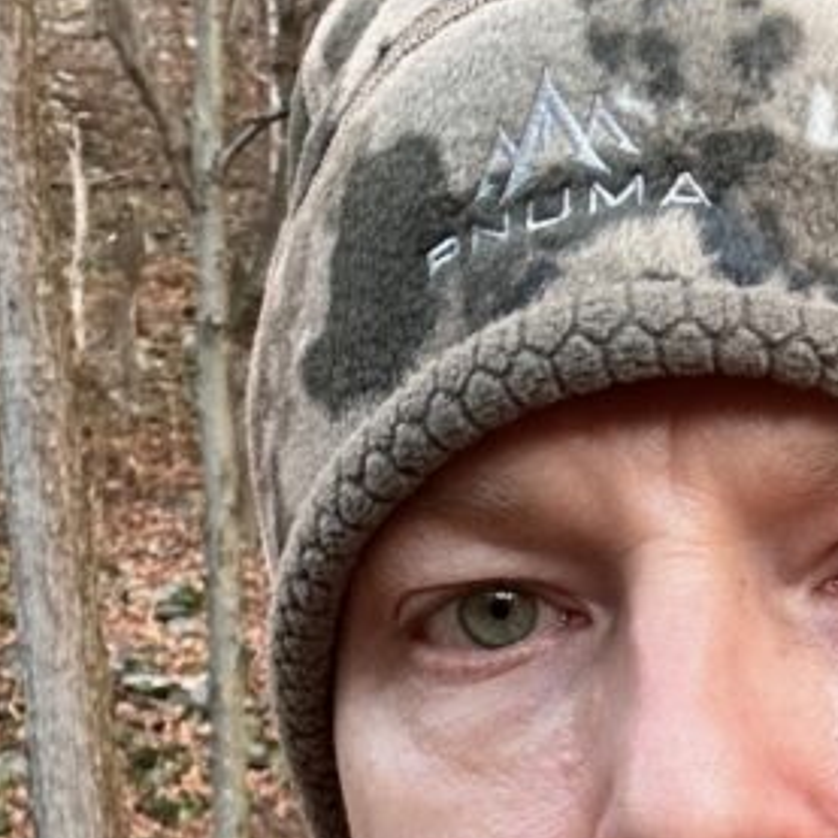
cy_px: 1128
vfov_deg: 16.6
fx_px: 2684
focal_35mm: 98
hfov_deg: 17.5
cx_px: 762
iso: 100
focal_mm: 2.69
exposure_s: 1/60
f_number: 1.9
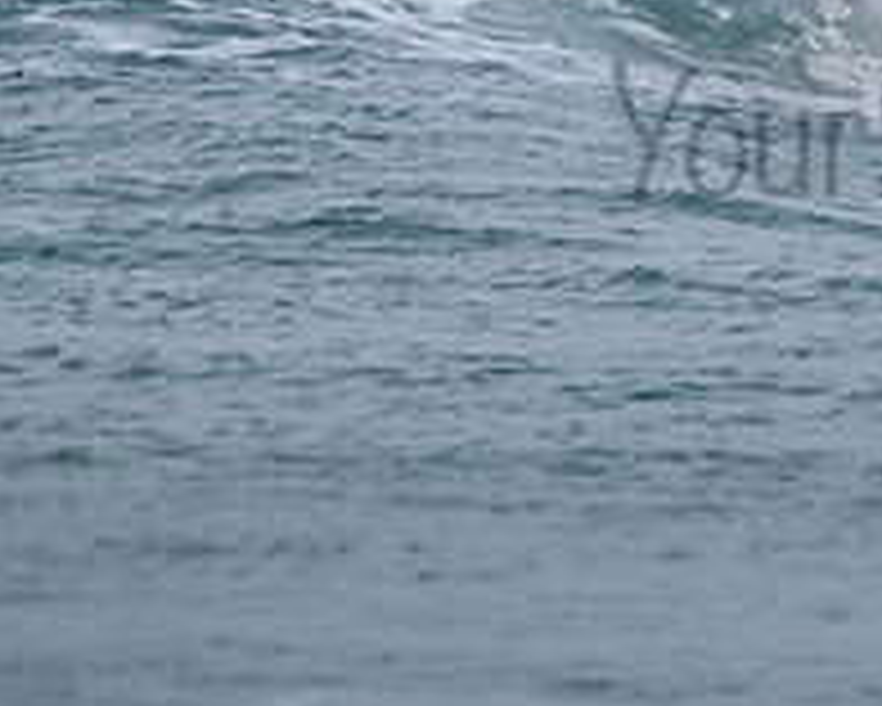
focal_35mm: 1698
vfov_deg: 0.9
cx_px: 997
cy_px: -104
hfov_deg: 1.1
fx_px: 44346
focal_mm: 500
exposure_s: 1/2000
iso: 200
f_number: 5.6
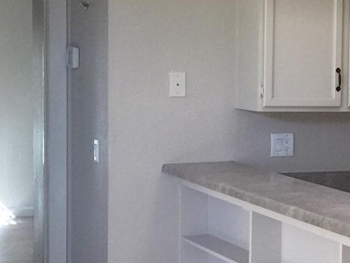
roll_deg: -1.9
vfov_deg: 14.4
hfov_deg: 17.7
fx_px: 1042
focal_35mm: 103
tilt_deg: -4.7
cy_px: 142
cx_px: 468
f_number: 2.2
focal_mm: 4.15
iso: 50
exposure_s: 1/30
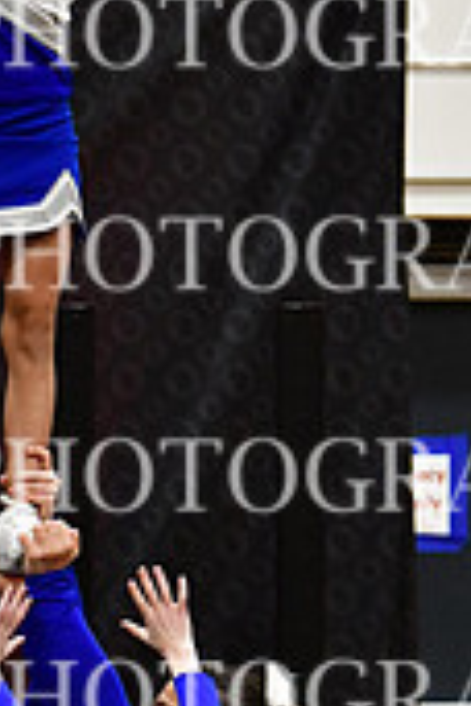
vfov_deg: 3.4
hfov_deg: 2.3
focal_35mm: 609
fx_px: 11951
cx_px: -81
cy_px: 586
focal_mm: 120
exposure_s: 1/500
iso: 4000
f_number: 3.5
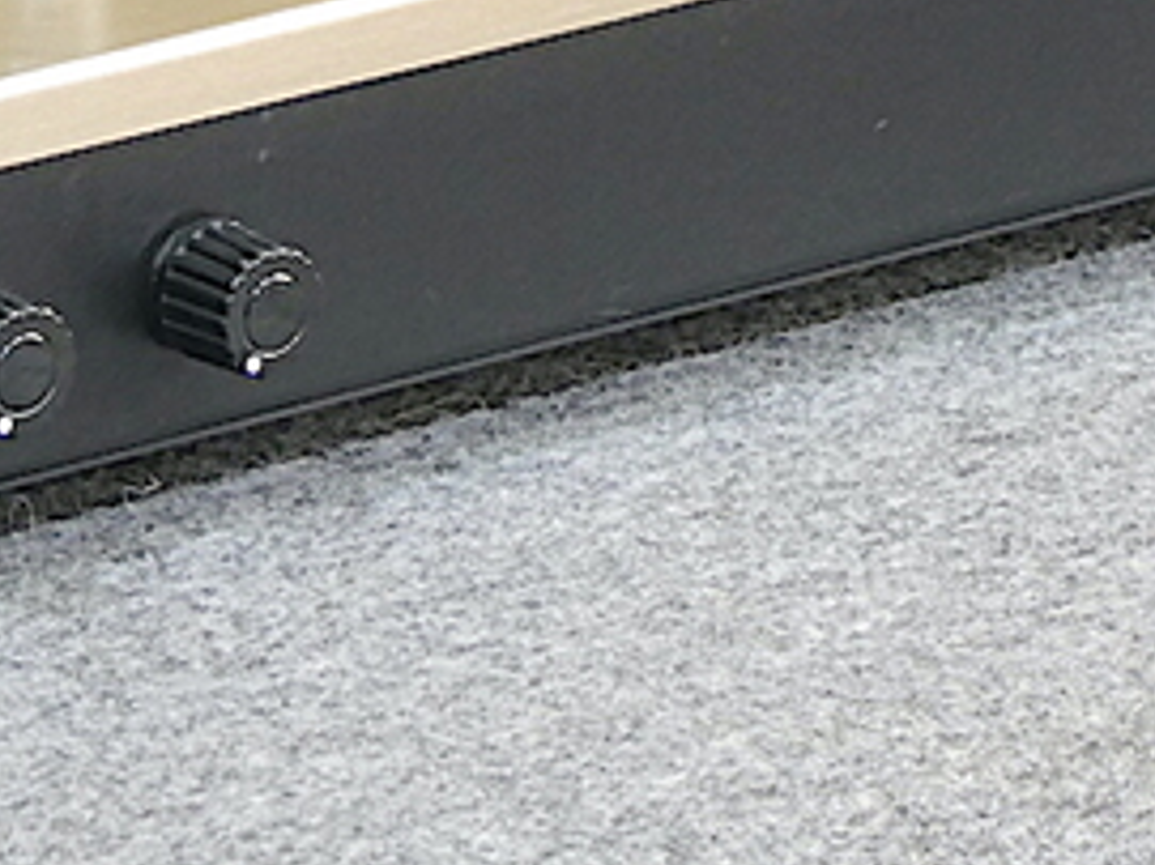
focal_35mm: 440
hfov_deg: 4.5
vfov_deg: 3.4
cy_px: -409
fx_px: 14675
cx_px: 205
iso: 200
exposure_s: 1/8
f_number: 5.2
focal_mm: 22.3
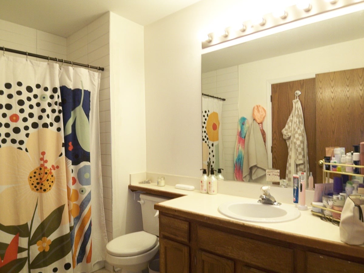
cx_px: 182
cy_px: 136
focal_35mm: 23
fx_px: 242
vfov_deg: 58.9
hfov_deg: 73.9
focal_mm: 3.8
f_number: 2.8
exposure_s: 1/30
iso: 80
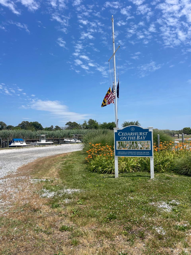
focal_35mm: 25
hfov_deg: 54.9
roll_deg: +1.0
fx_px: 184
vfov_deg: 69.4
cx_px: 96
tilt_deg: +1.0
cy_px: 128
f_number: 1.6
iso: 32
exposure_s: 1/5376
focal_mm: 5.1
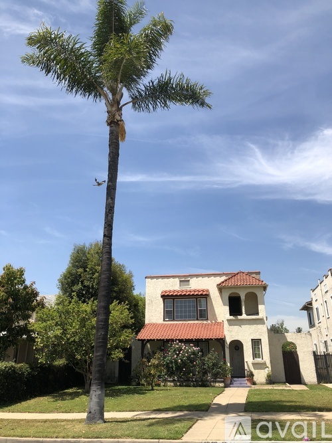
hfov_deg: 49.7
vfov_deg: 63.5
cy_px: 222
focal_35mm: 28
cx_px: 166
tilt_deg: +22.9
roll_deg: -0.9
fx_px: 358
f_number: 1.8
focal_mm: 3.99
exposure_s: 1/2208
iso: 20
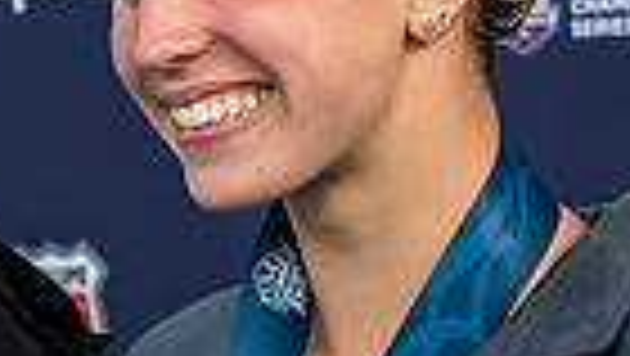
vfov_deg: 0.5
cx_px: 306
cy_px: 109
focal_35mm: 2626
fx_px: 43901
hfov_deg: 0.8
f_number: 3.5
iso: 400
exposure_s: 1/400
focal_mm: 200
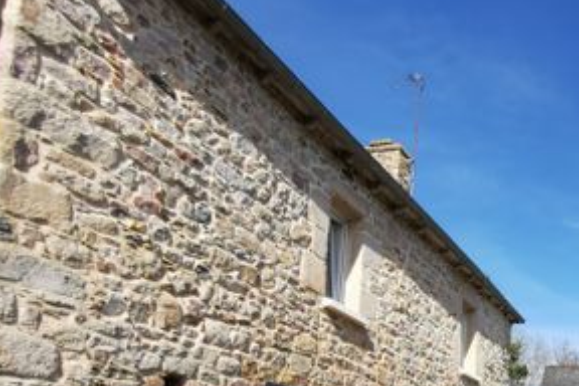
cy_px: 412
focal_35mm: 39
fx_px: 627
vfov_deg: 30.9
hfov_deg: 43.7
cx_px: 555
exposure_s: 1/1600
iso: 100
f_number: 2.2
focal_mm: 2.35
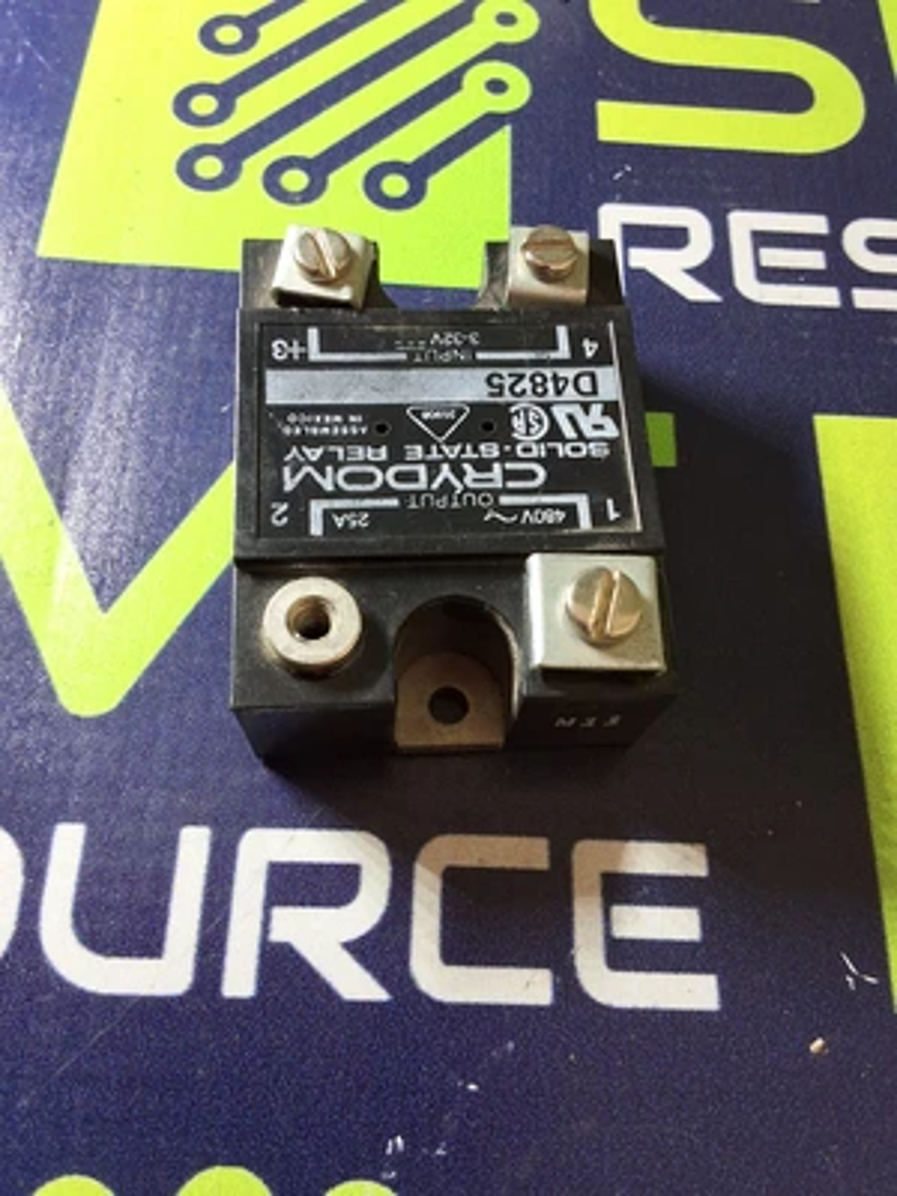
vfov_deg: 63.4
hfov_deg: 49.7
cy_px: 598
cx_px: 448
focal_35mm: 28
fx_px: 967
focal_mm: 2.91
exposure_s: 1/40
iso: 80
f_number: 1.9
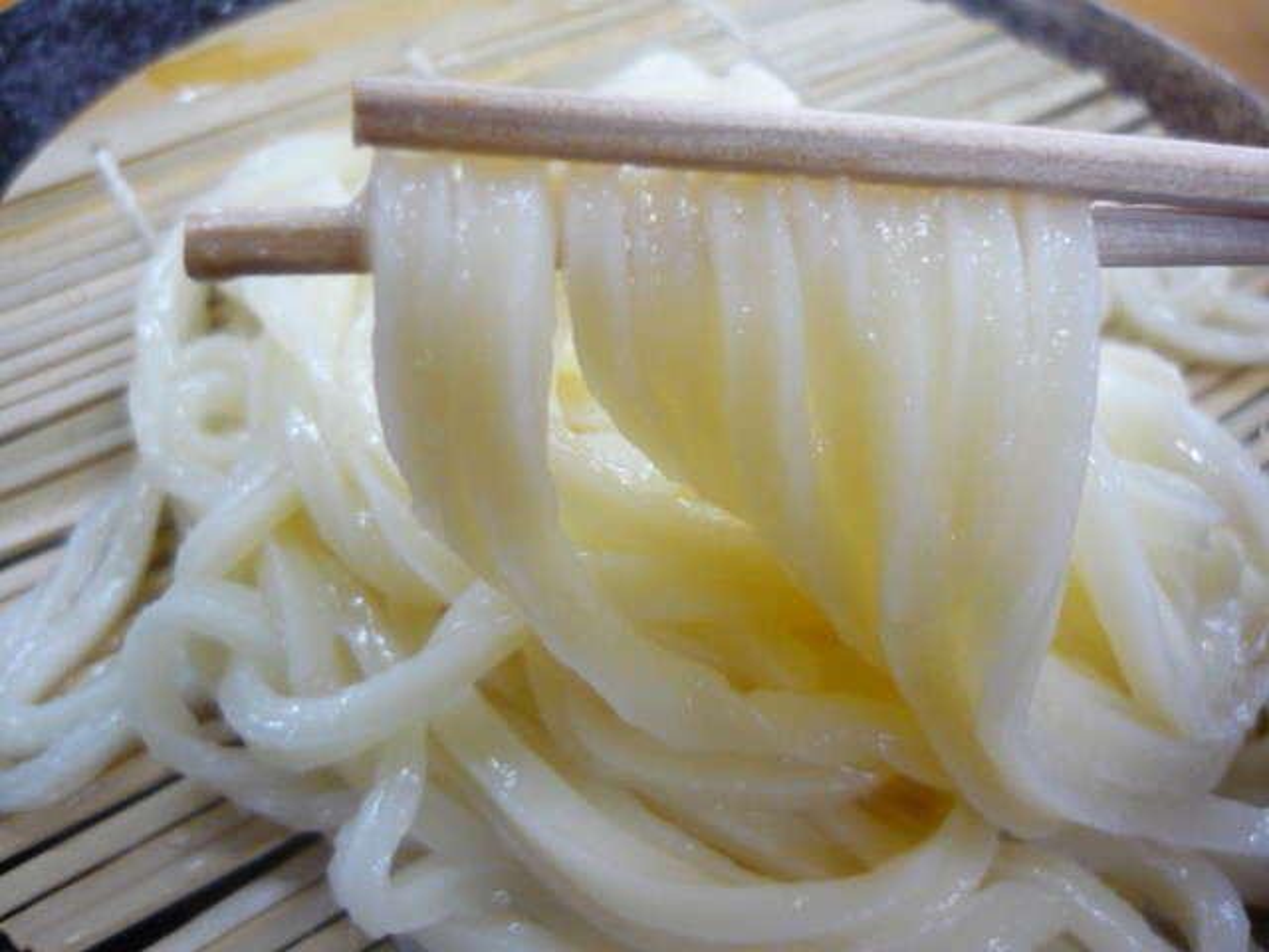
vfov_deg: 42.9
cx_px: 634
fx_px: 1210
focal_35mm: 33
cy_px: 476
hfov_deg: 55.4
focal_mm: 5.5
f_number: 2.8
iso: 400
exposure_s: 1/30
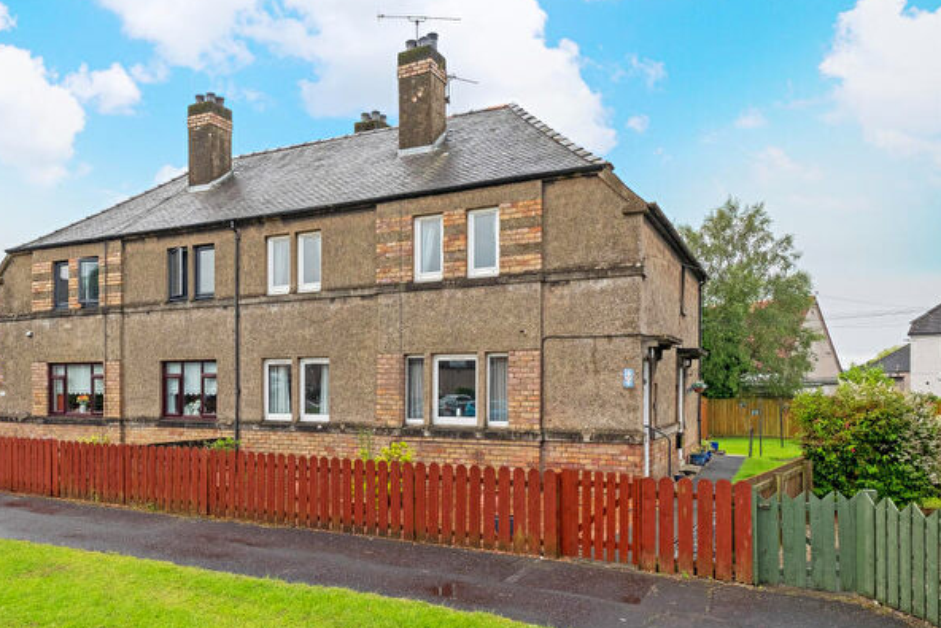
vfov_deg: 49.5
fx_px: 680
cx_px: 396
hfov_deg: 68.9
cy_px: 335
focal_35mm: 26
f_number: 9
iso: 320
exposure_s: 1/240
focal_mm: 14.6
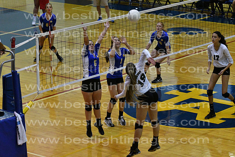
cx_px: 118
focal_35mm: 210
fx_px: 1371
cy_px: 78
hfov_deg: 9.8
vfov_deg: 6.5
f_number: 4
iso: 8000
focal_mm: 140
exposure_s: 1/800
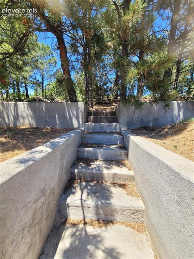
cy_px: 130
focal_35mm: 13
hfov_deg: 89.9
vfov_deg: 106.2
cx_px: 97
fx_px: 97
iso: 50
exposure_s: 1/490
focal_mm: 2.2
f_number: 2.2
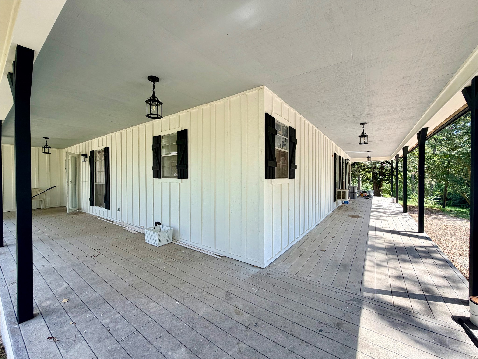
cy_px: 180
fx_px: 193
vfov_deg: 85.7
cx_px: 239
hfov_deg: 102.1
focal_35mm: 14
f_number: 2.2
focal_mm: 2.22
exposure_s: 1/303
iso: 50
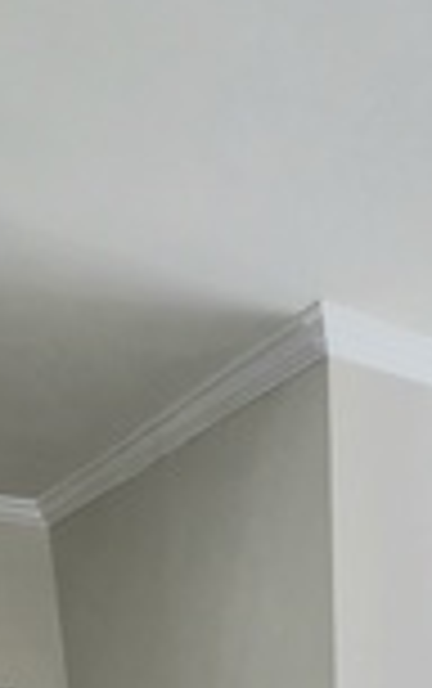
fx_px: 845
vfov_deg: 28.6
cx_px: 376
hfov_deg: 27.8
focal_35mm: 45
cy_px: 1030
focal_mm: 2.2
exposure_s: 1/120
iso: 100
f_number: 2.2
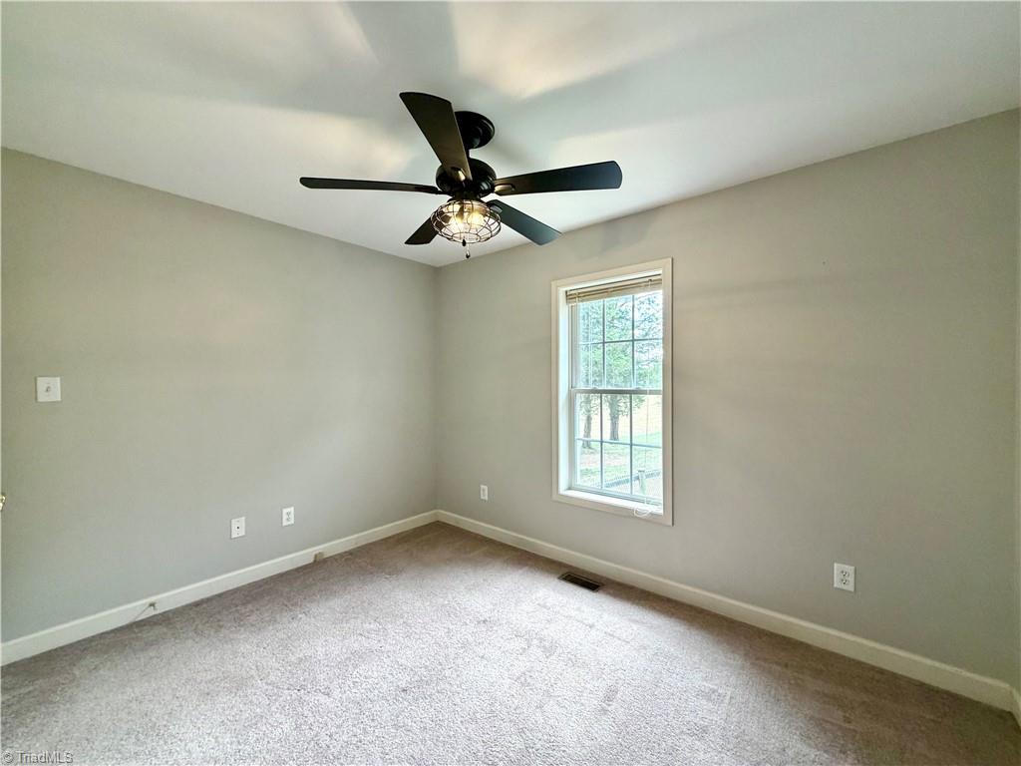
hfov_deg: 102.1
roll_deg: +0.3
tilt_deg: +0.1
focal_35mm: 14
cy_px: 383
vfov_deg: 85.7
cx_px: 510
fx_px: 413
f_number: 2.2
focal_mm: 2.22
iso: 250
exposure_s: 1/120
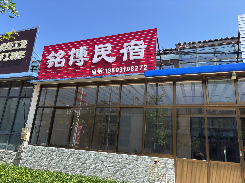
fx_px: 184
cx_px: 122
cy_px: 92
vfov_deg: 53.1
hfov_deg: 67.3
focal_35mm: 26
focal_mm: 5.96
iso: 50
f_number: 1.6
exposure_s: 1/1642
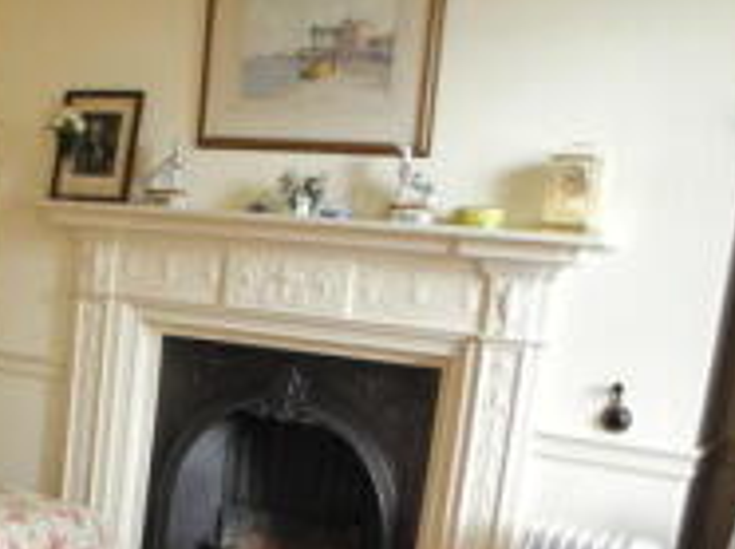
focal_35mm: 88
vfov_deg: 16.4
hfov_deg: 20.5
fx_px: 1866
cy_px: 535
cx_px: -204
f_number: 2.8
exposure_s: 1/28.2
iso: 400
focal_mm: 6
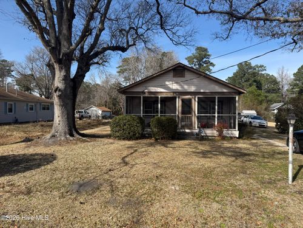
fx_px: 210
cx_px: 152
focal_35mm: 24
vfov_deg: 56.8
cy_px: 114
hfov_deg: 71.6
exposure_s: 1/3279
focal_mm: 6.76
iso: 80
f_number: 1.78
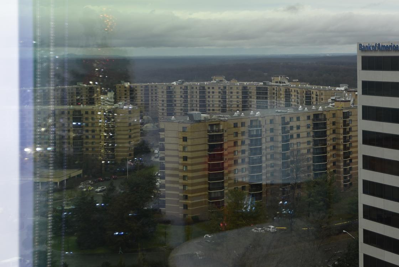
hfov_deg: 30.4
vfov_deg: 21.1
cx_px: 336
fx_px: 710
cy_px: 64
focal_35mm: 64
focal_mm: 35
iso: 100
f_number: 6.3
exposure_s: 1/160
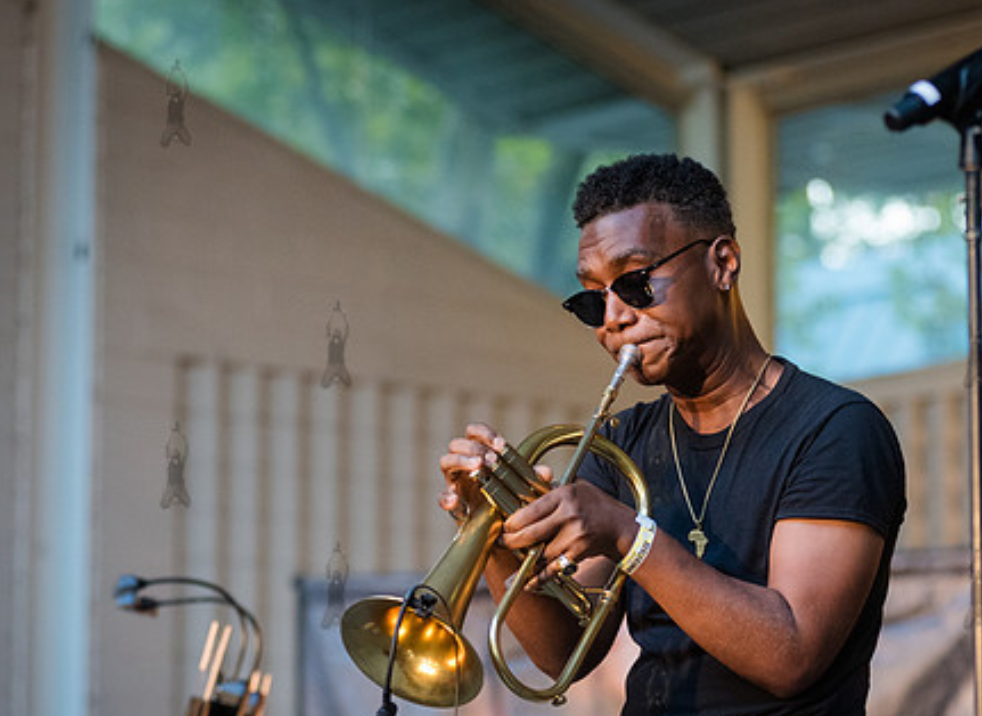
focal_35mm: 150
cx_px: 596
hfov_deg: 13.3
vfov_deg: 9.7
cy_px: 464
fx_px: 4212
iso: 4000
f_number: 3.5
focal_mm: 105
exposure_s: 1/500
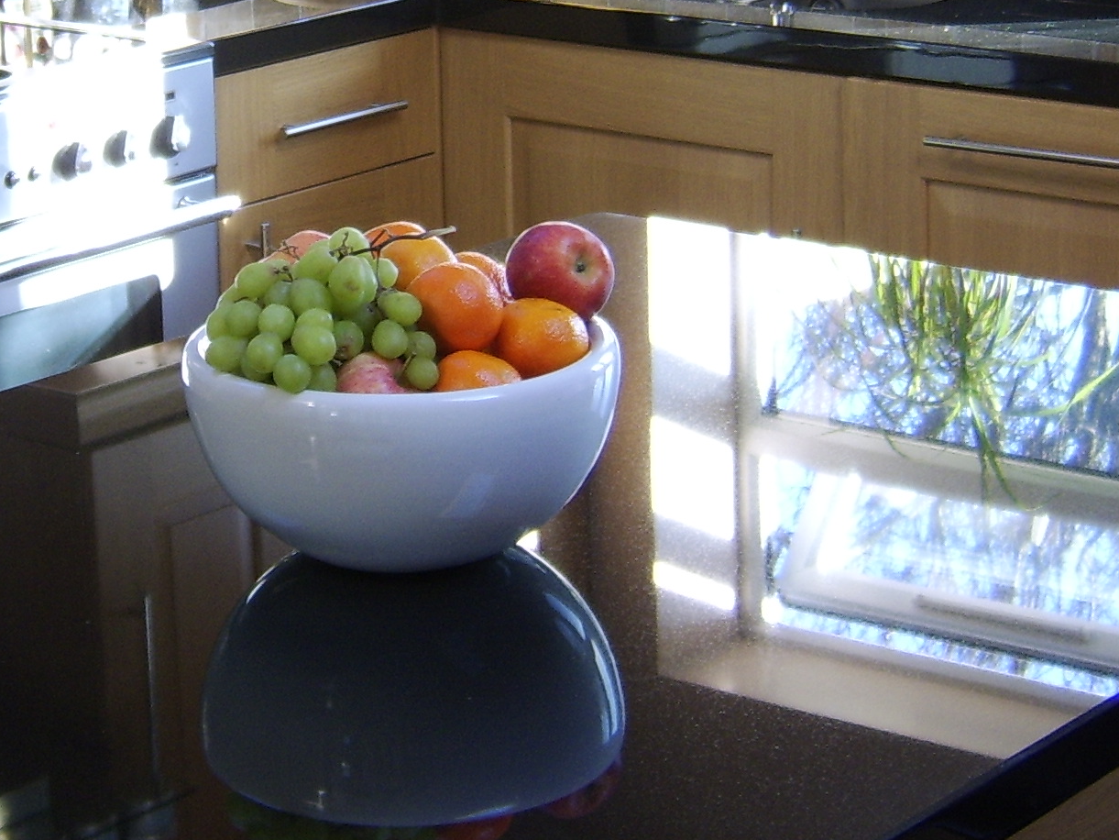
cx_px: 197
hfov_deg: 24.6
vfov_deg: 18.6
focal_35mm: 78
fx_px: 2522
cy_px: 78
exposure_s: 1/36
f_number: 2.7
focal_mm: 8.13
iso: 71
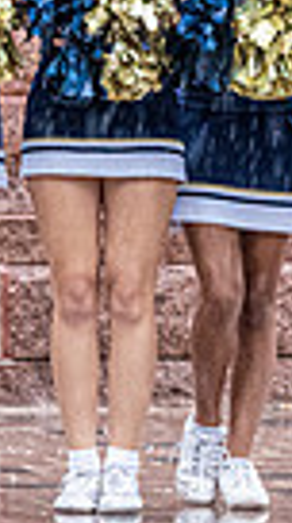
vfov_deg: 3.2
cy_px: 36
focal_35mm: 681
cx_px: 127
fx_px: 9421
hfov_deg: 1.8
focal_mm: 124
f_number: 3.5
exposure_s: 1/250
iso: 4000
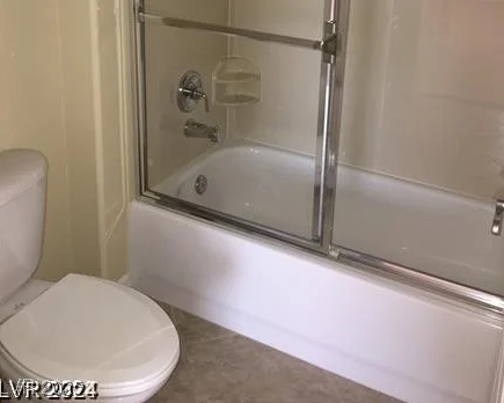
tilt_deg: -16.4
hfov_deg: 46.8
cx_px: 254
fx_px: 582
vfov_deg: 36.4
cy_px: 59
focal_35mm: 39
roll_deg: -1.4
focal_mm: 4.15
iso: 125
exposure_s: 1/16
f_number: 2.2
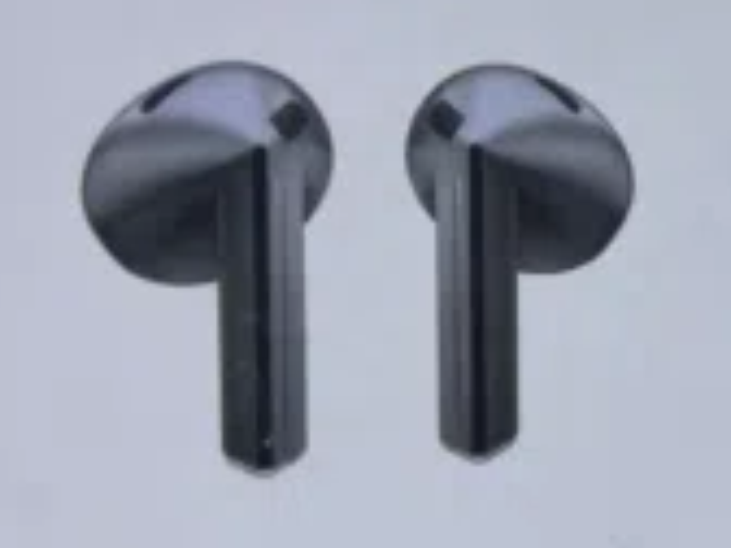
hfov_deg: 18.4
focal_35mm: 99
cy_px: 239
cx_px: 957
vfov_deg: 14.9
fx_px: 2091
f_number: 1.5
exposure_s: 1/119
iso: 32
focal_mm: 5.7
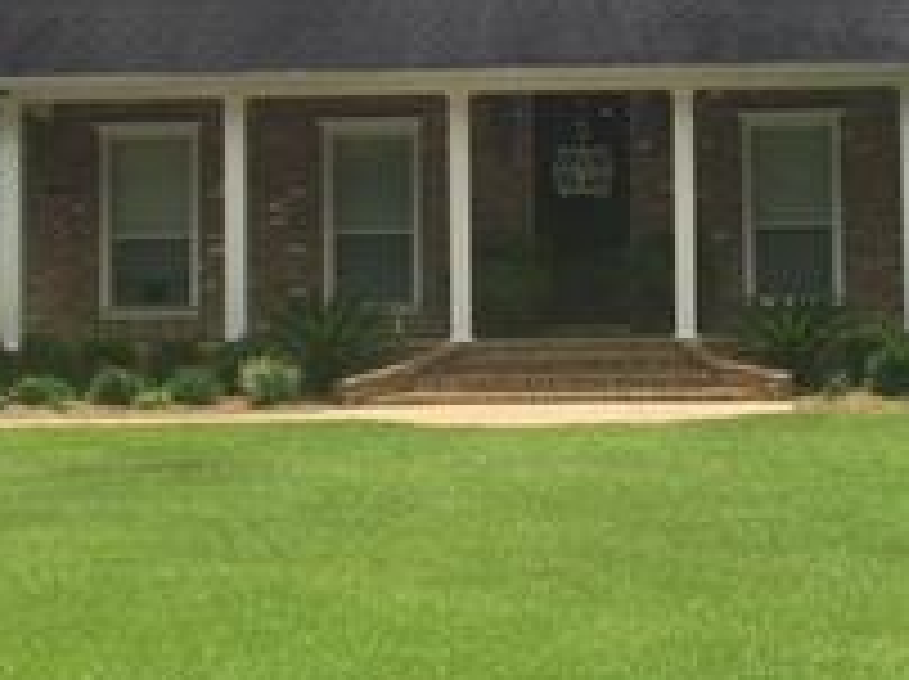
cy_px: 126
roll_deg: +1.4
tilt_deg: +3.9
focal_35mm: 92
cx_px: 666
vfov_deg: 15.9
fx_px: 2413
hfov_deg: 21.2
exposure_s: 1/1637
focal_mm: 4.15
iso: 25
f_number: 2.2
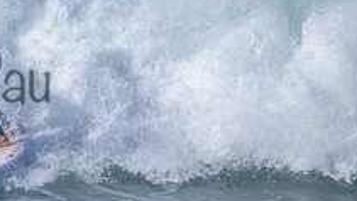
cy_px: 63
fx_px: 21786
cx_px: -129
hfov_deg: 0.9
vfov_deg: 0.5
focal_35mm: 2300
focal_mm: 800
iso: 1000
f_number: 11
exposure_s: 1/2000
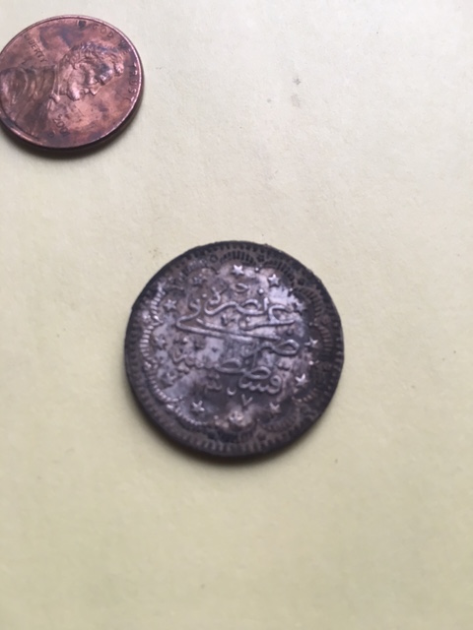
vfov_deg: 61.7
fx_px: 528
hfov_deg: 48.2
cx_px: 236
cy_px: 315
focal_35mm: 29
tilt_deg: -75.2
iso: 25
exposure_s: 1/40
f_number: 2.2
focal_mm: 4.15
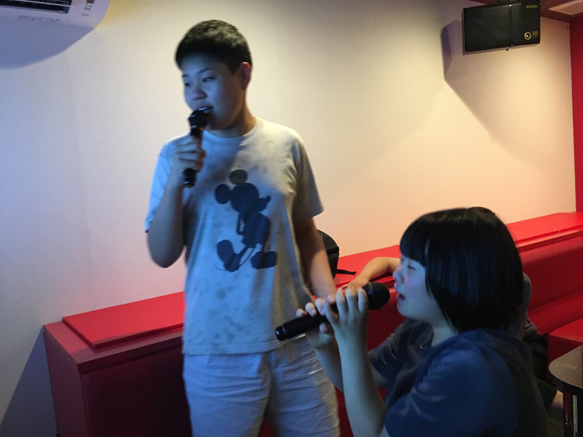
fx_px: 488
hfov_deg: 61.7
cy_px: 218
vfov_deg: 48.2
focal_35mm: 29
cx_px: 292
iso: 200
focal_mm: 4.15
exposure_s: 1/20
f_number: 2.2
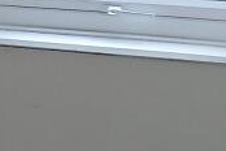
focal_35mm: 159
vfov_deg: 8.2
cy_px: 295
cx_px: -143
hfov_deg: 12.1
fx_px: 998
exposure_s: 1/25
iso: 250
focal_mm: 3.98
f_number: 1.8
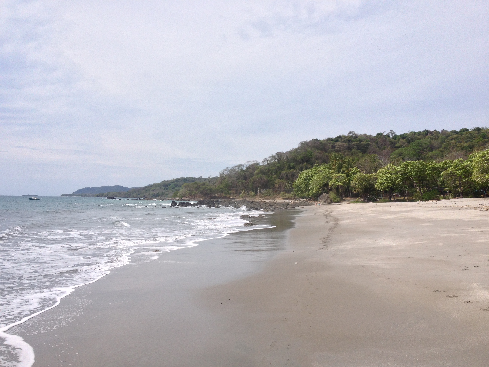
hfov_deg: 52.6
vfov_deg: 40.7
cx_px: 244
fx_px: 494
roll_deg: -0.3
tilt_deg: +0.2
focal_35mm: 35
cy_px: 184
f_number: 2.4
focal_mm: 4.28
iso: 50
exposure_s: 1/2513
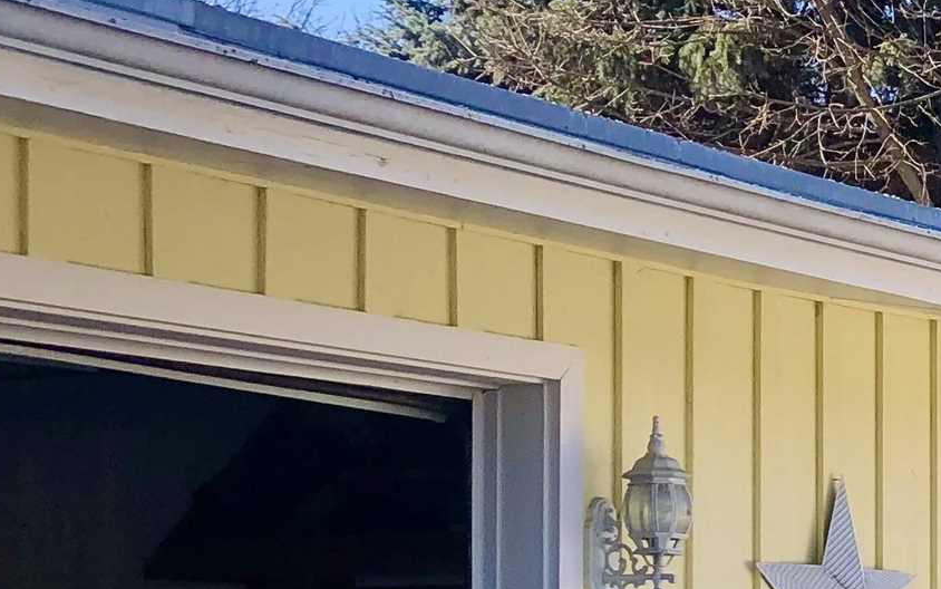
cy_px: 636
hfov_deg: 16.4
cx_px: 1649
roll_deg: +1.3
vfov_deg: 12.0
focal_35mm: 108
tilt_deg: +1.2
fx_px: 2770
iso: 20
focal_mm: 3.99
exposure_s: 1/906
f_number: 1.8
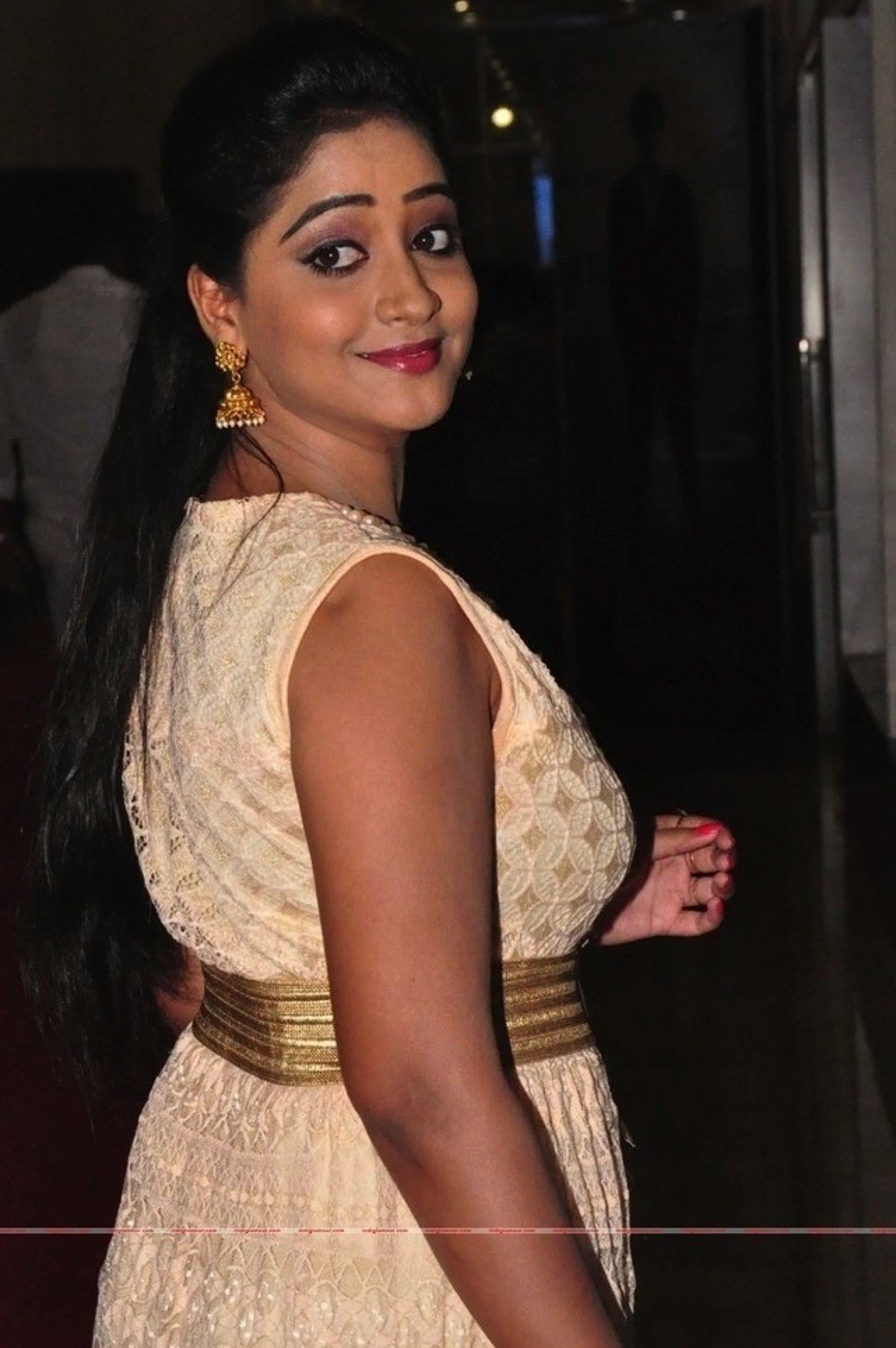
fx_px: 4341
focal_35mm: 116
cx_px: 384
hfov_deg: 11.8
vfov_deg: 17.7
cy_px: 633
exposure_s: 1/125
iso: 3200
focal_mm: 62
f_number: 7.1
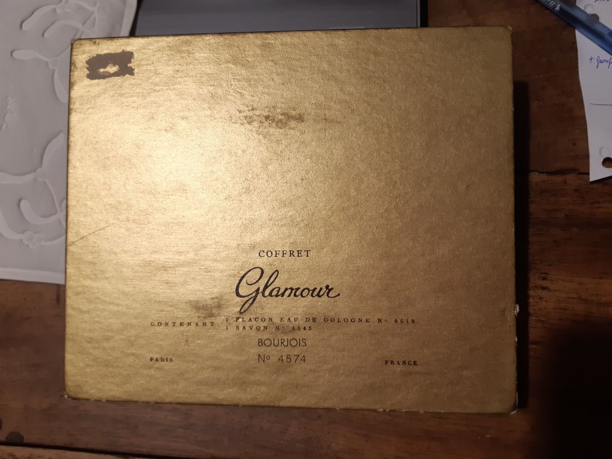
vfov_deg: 53.1
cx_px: 306
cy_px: 230
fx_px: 460
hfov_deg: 67.3
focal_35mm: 26
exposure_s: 1/50
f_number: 1.7
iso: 80
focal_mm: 3.92
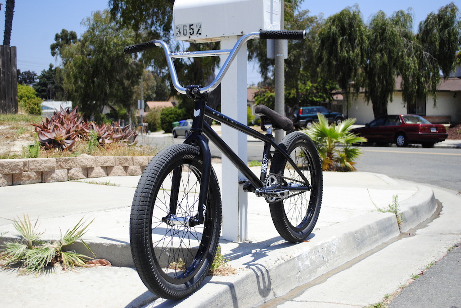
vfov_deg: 29.9
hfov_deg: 43.6
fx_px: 577
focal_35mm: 45
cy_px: 154
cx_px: 230
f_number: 4.5
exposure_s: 1/4000
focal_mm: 30
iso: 720
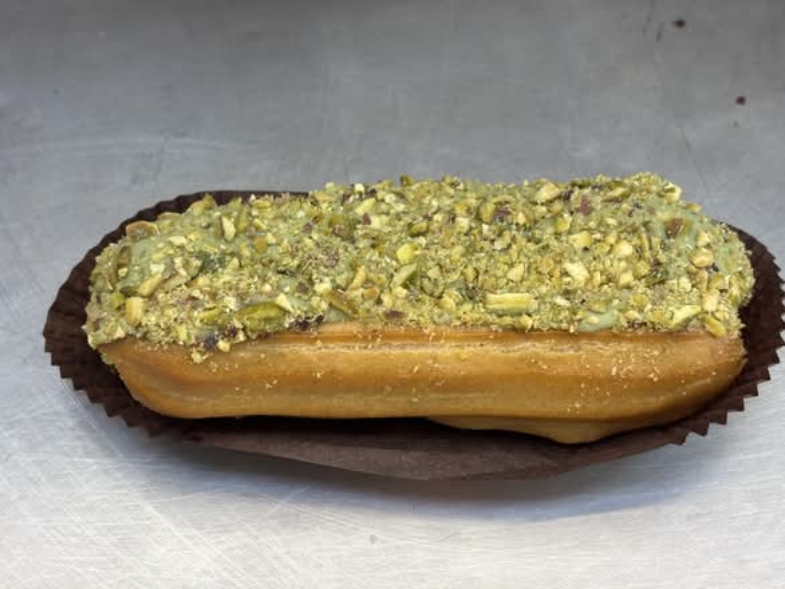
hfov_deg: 36.8
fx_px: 1180
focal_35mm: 52
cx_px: 392
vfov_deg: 28.1
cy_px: 294
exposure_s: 1/60
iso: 64
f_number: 1.6
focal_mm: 5.96
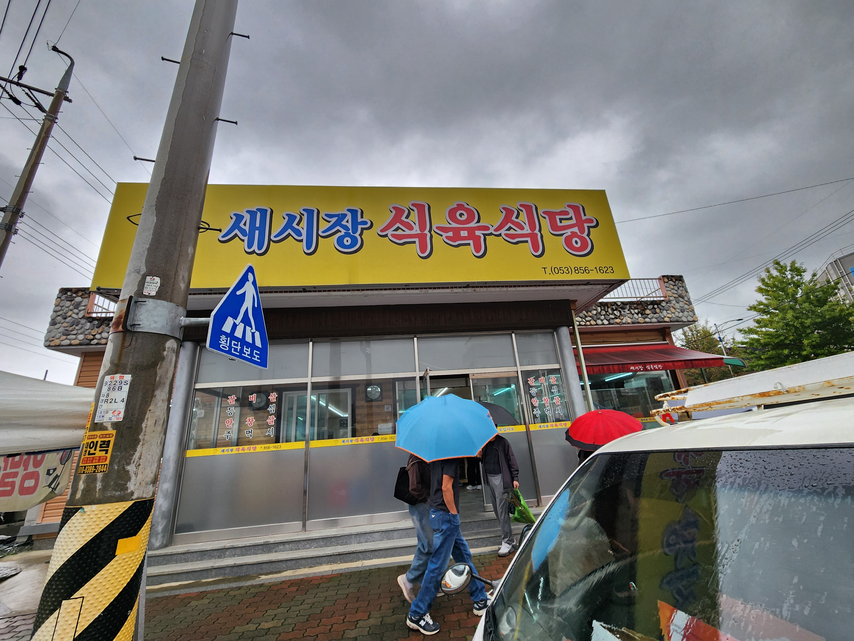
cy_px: 320
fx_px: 321
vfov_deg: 89.9
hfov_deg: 106.2
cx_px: 427
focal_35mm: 13
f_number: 2.2
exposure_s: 1/395
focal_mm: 2.2
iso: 50
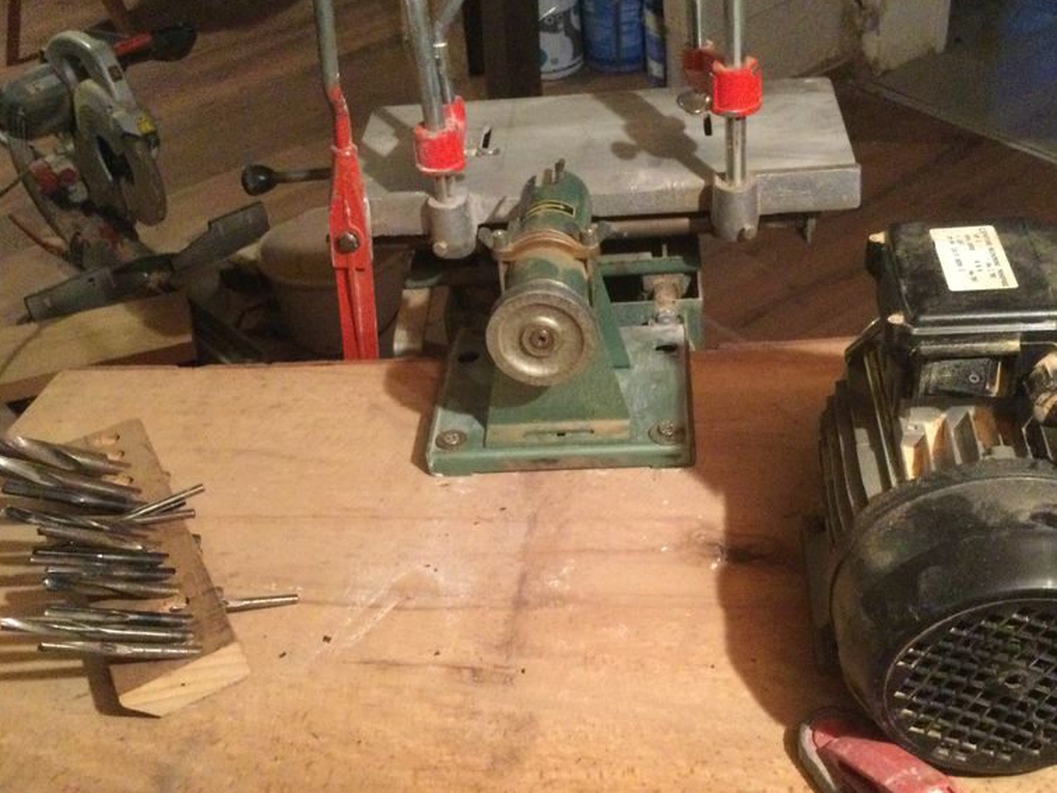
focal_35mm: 41
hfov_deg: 45.7
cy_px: 473
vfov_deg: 35.0
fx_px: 1252
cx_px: 577
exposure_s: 1/17
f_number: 2.4
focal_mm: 3.3
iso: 320
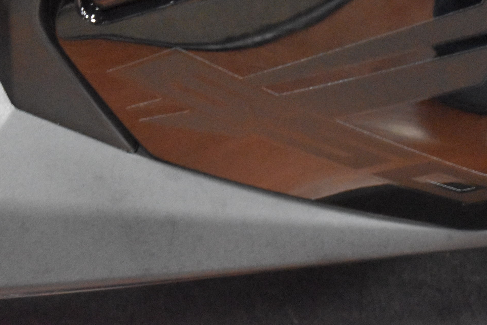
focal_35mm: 130
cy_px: 88
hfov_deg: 15.7
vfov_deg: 10.6
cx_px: 348
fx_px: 1757
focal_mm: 55
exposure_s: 1/100
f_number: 5.6
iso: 12800
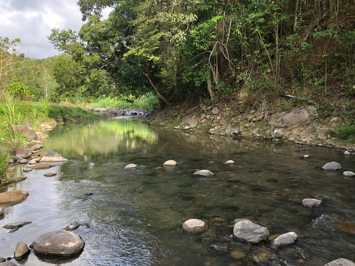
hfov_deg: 63.4
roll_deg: -0.3
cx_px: 178
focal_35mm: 28
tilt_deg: -4.6
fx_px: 287
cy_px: 133
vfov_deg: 49.7
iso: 20
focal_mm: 4
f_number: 1.8
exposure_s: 1/217
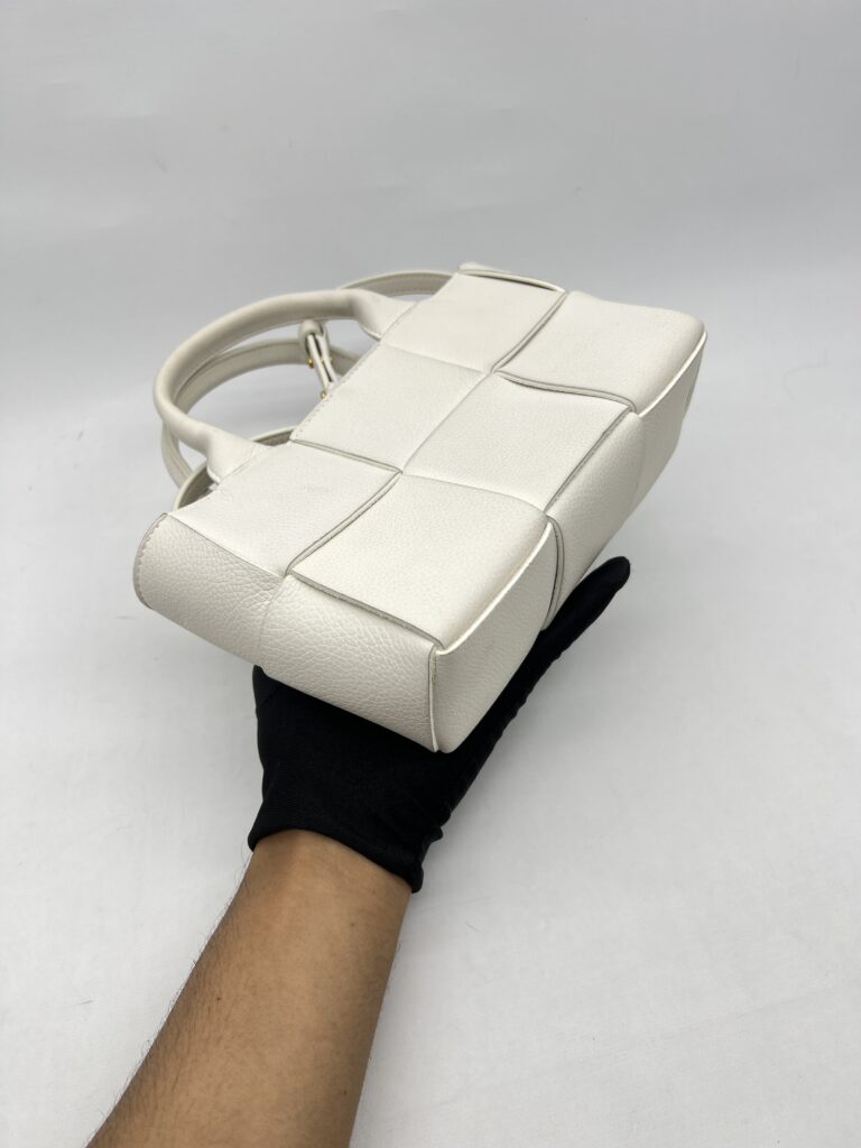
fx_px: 862
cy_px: 574
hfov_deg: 53.1
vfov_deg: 67.3
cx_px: 430
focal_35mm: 26
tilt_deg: -43.3
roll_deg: +4.0
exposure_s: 1/173
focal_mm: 5.7
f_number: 1.5
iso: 40
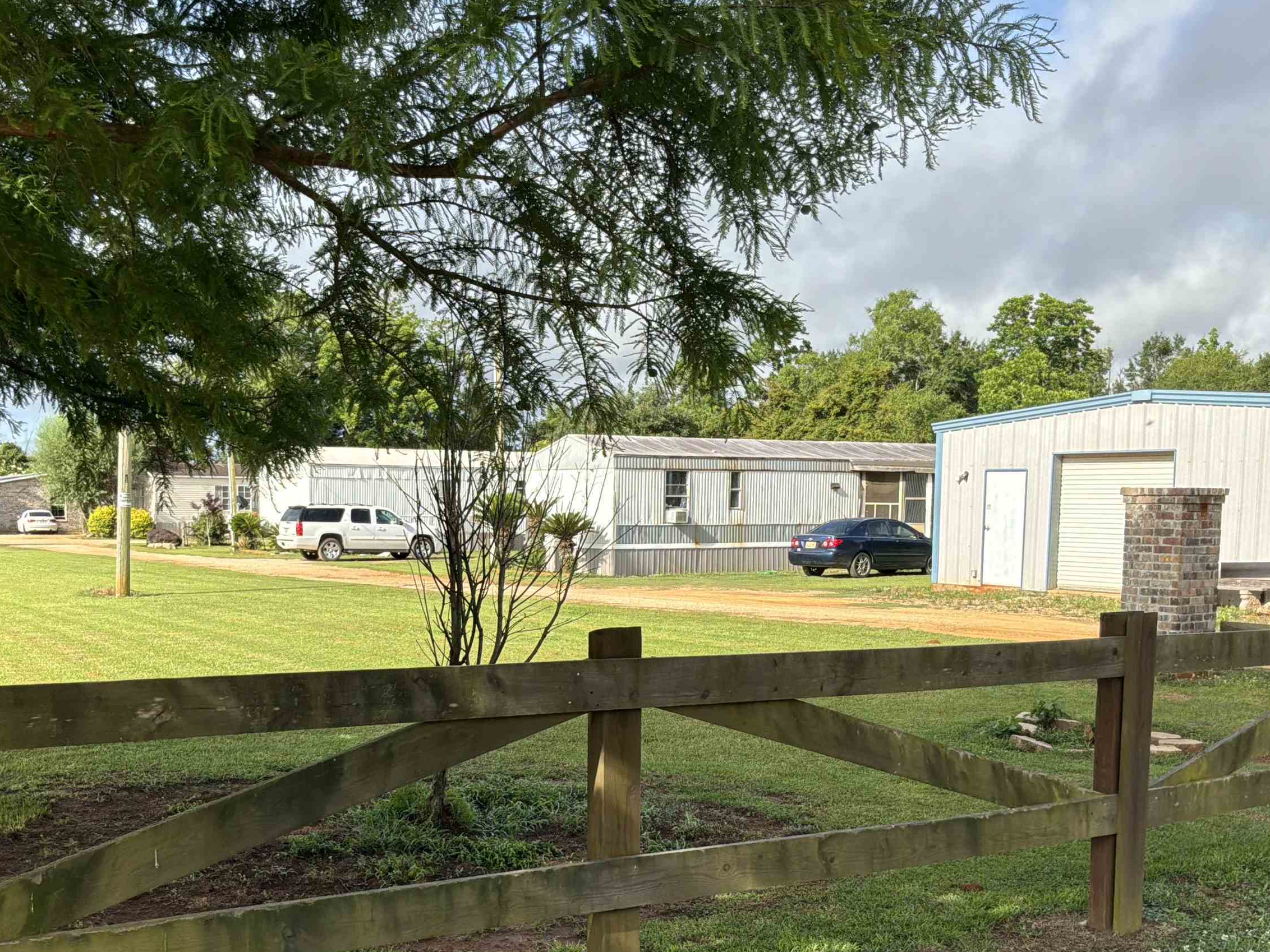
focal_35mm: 38
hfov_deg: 48.5
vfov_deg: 37.4
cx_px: 478
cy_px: 627
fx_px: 1394
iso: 32
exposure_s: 1/1195
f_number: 1.8
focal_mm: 3
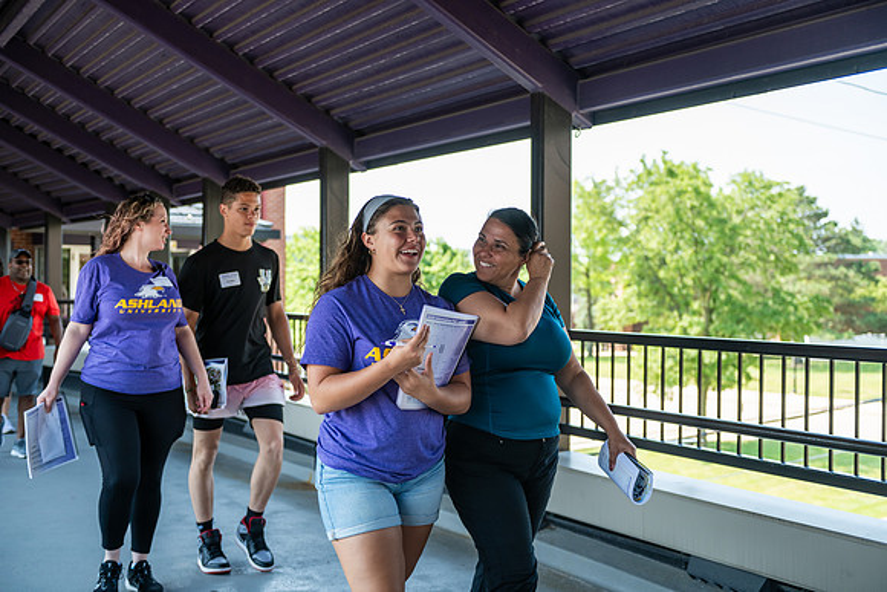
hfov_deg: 46.4
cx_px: 444
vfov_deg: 31.9
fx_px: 1035
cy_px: 296
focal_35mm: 42
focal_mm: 42
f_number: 2.8
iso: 160
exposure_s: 1/500
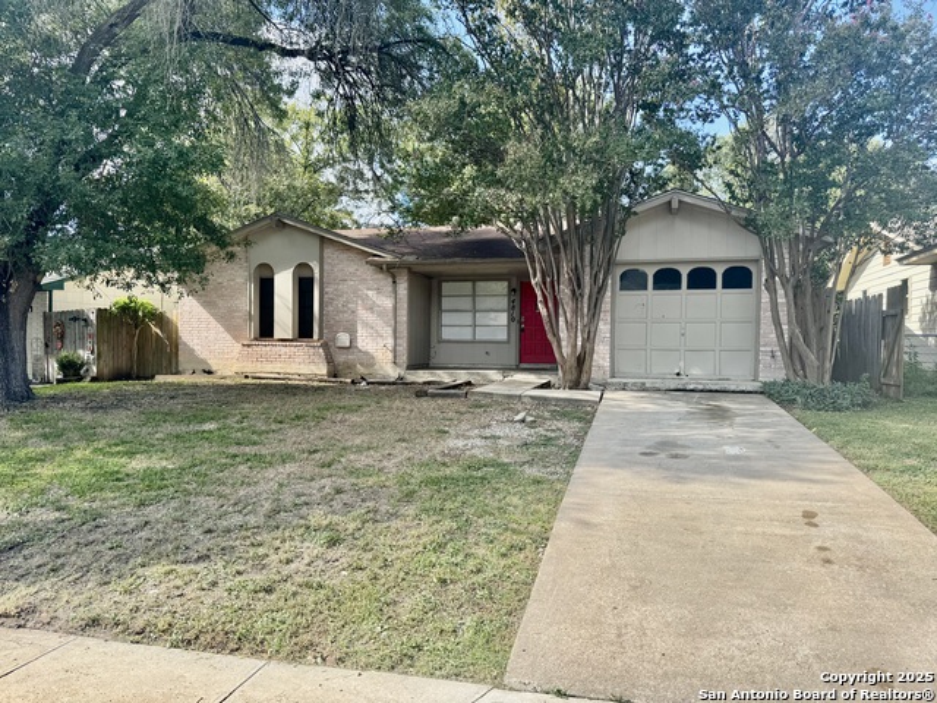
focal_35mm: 24
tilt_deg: -2.3
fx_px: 650
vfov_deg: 56.8
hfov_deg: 71.6
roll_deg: -1.1
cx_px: 468
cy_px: 352
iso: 80
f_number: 1.78
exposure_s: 1/1524
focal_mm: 6.76
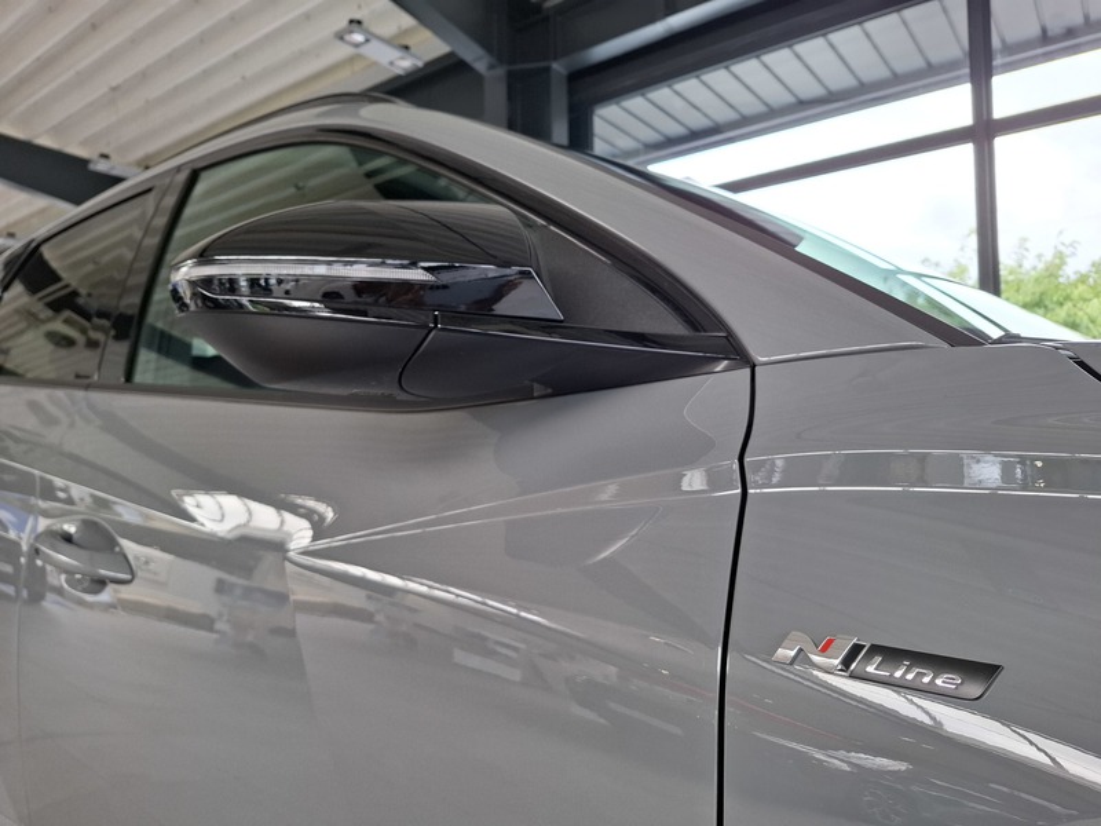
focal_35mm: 23
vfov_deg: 58.9
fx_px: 732
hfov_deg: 73.9
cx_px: 550
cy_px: 413
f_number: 1.8
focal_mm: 5.54
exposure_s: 1/100
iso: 50
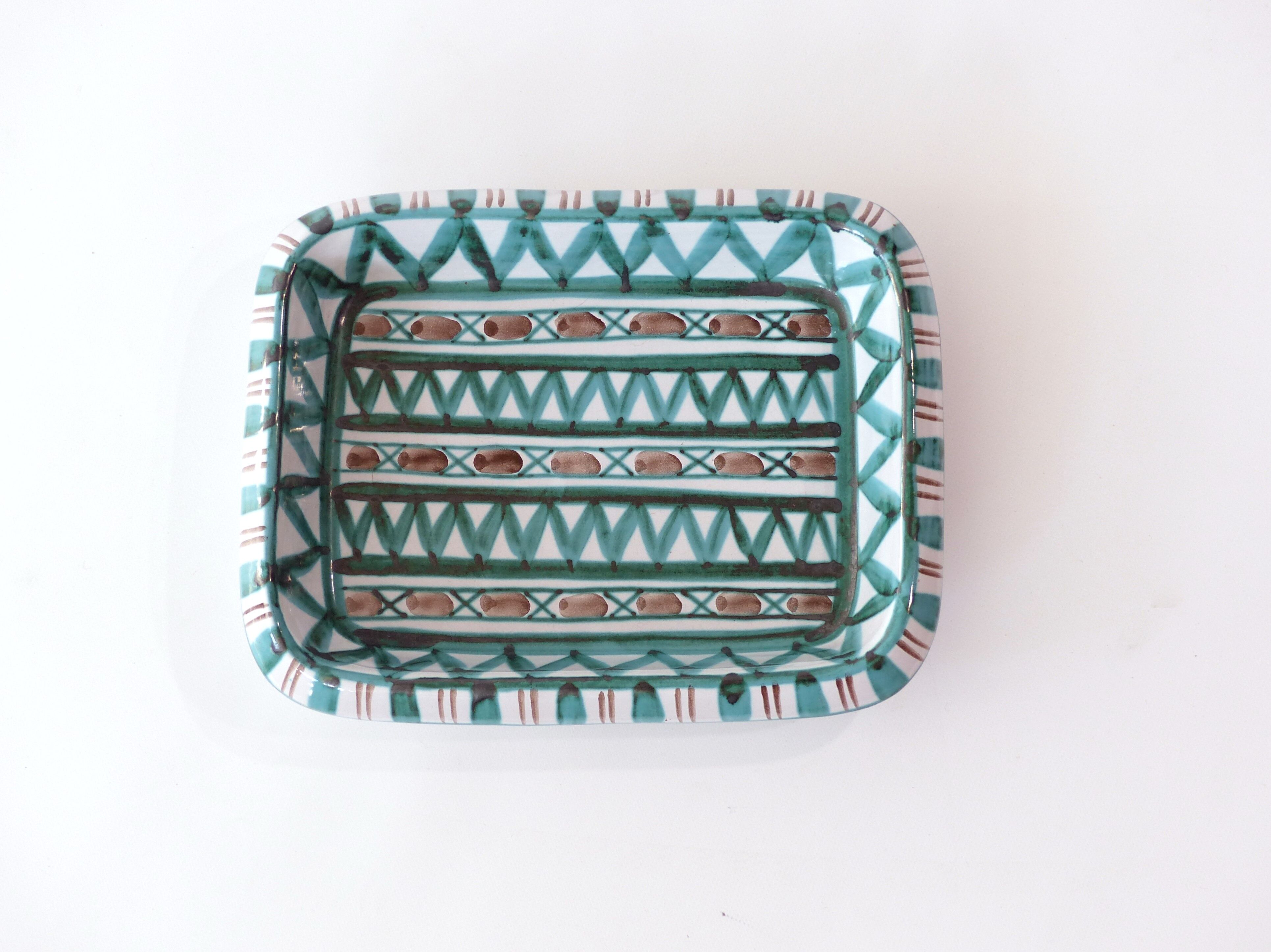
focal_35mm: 61
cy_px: 476
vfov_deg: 24.0
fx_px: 2240
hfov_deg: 31.7
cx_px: 636
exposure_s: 1/60
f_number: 2.8
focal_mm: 10.9
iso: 160
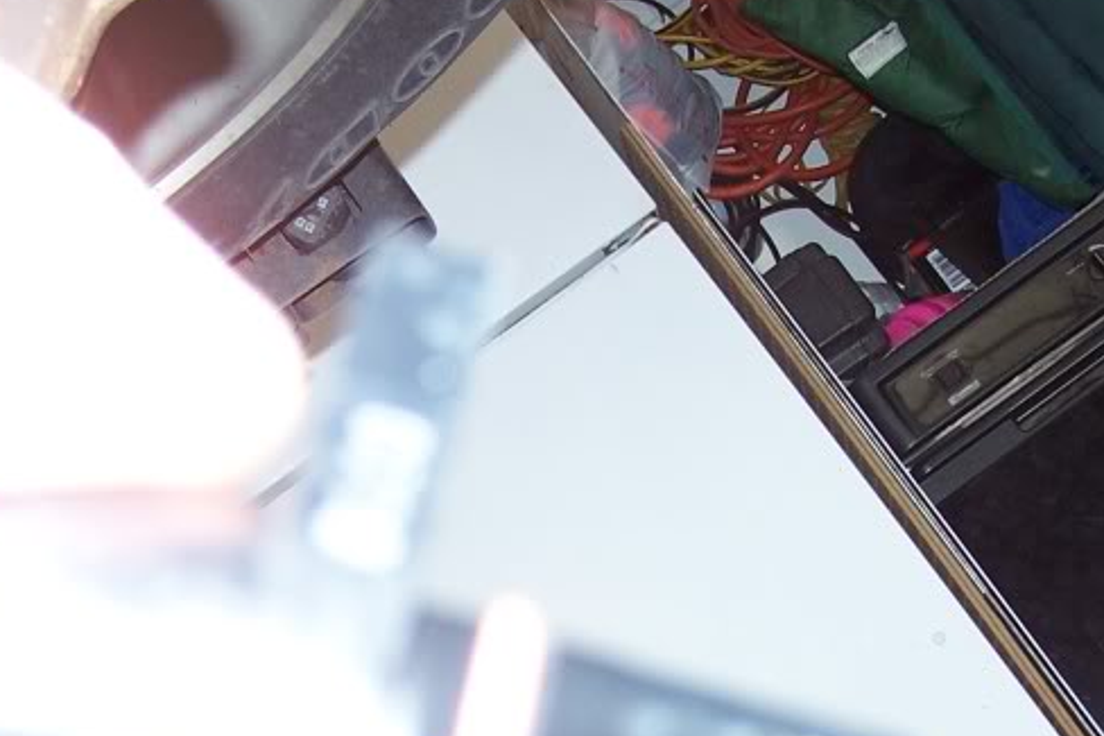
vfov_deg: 16.1
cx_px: 584
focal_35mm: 83
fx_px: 2544
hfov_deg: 24.5
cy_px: 763
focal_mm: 6.3
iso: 80
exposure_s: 1/60
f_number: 2.8
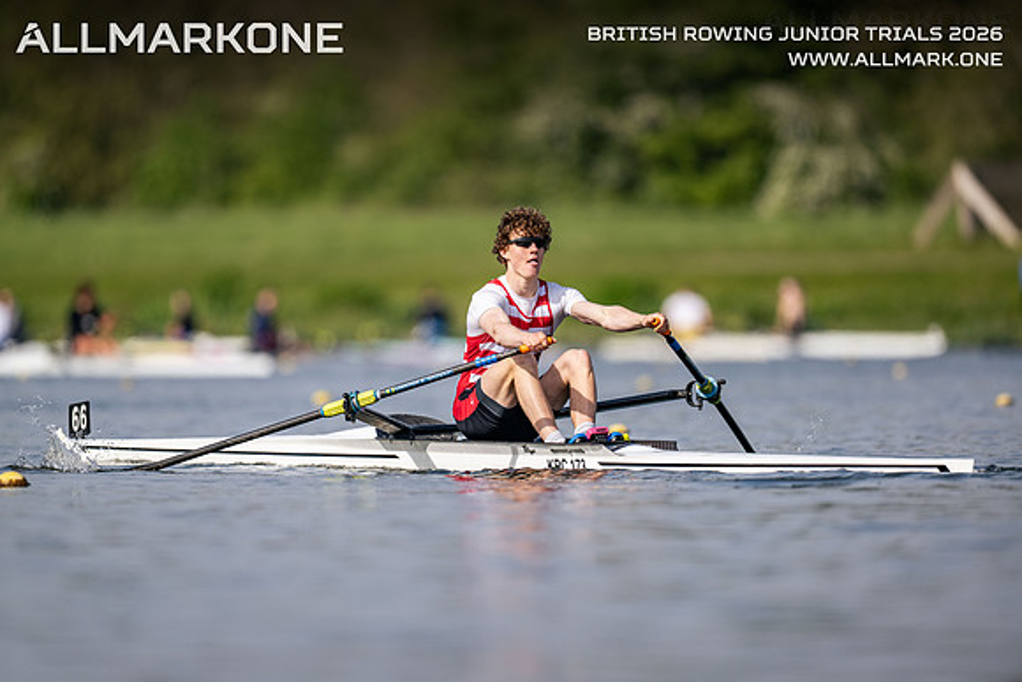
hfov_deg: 3.4
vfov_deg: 2.3
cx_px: 511
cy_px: 341
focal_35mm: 600
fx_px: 17037
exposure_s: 1/2500
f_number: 4
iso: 200
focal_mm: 600
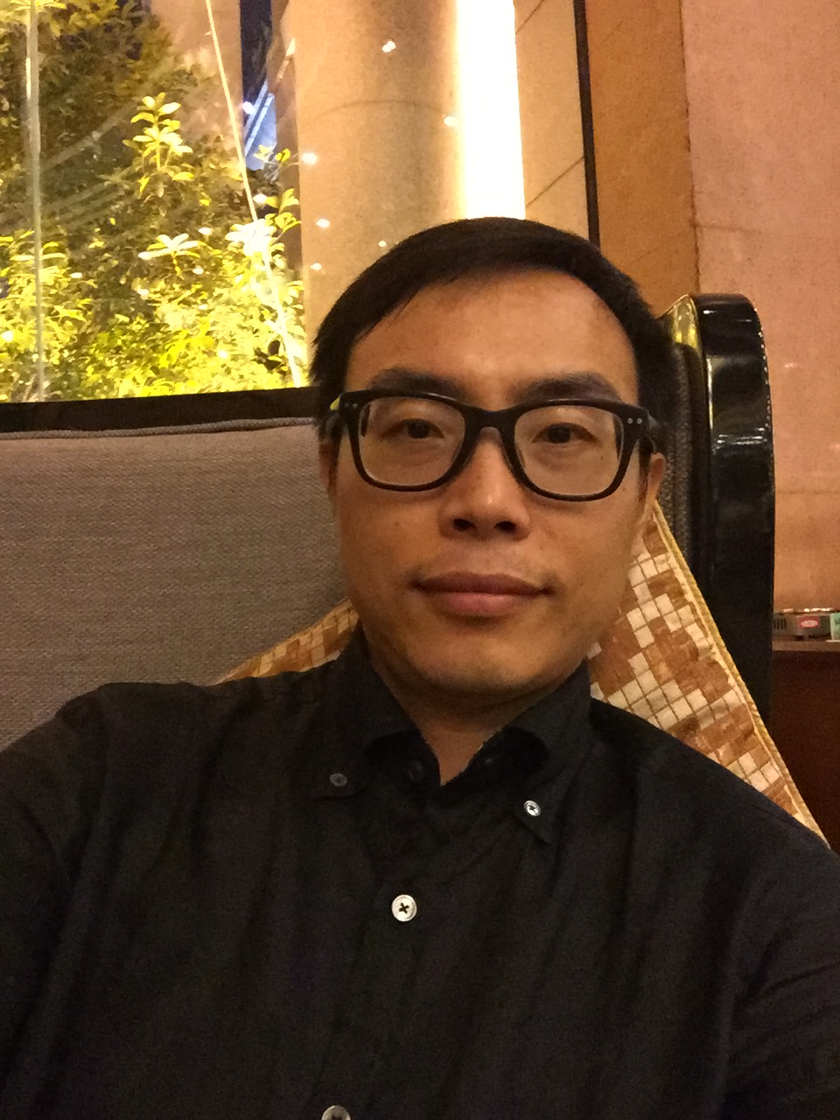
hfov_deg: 45.4
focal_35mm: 31
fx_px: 1003
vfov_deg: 58.4
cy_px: 560
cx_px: 420
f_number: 2.2
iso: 800
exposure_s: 1/17
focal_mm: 2.65
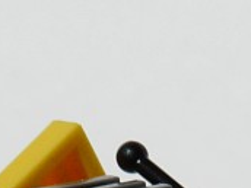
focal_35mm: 1769
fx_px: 12827
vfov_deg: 0.8
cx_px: 217
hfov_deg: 1.1
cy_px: 379
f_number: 8
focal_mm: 67.7
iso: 100
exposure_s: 1/1000
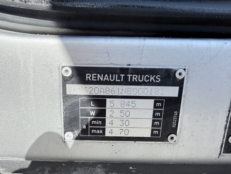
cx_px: 116
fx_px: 160
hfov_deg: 71.6
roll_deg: -1.9
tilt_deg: -12.6
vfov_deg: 56.8
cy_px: 87
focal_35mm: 24
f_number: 2.2
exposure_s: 1/646
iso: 50
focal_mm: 2.22
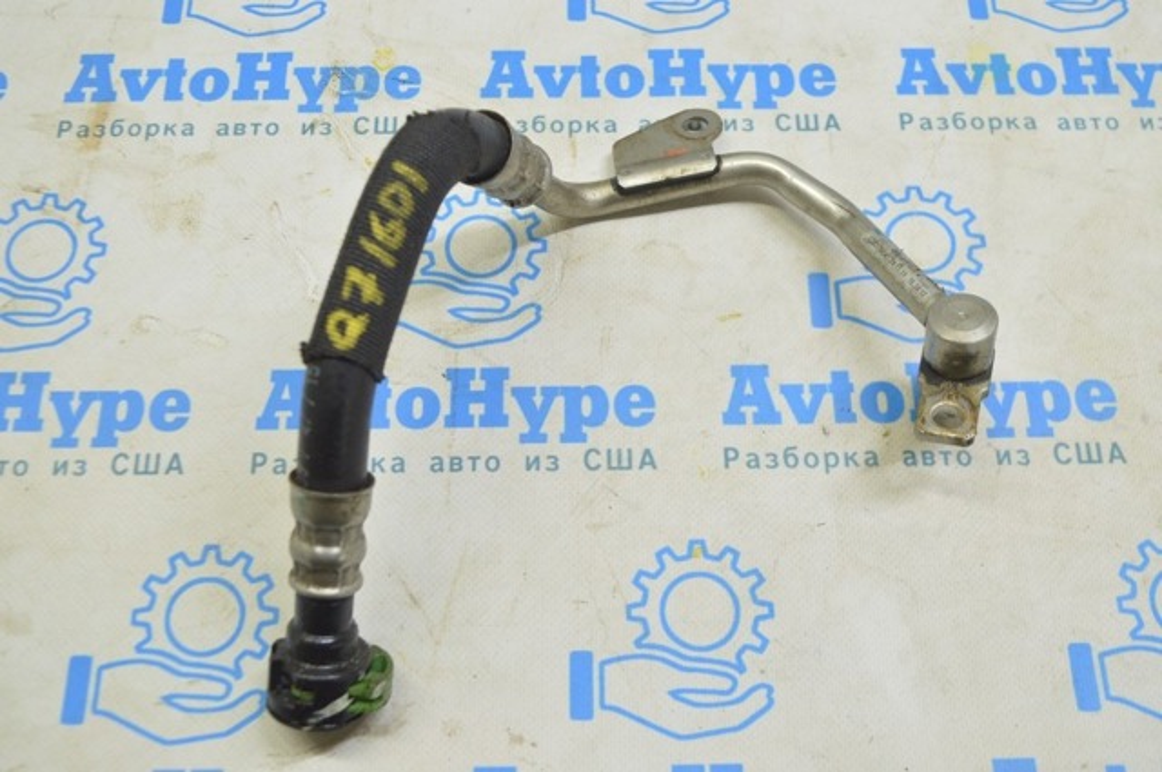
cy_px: 386
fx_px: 1257
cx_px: 581
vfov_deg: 34.1
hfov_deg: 49.6
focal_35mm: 39
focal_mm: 26
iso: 400
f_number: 5.6
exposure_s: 1/20
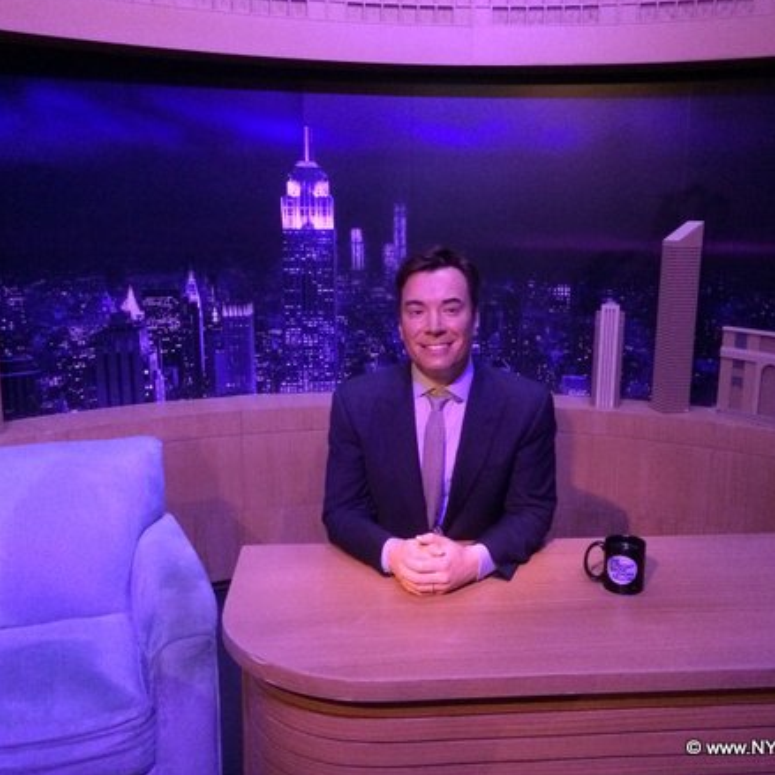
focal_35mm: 35
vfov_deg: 47.2
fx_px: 887
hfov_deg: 47.1
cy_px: 385
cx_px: 443
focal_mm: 4.15
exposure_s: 1/15
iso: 500
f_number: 2.2
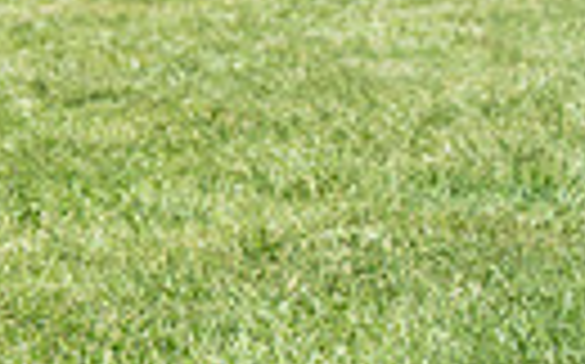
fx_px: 5798
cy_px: -106
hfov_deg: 5.6
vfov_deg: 3.6
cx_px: -693
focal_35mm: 364
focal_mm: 80
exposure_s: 1/1000
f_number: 4
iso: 200
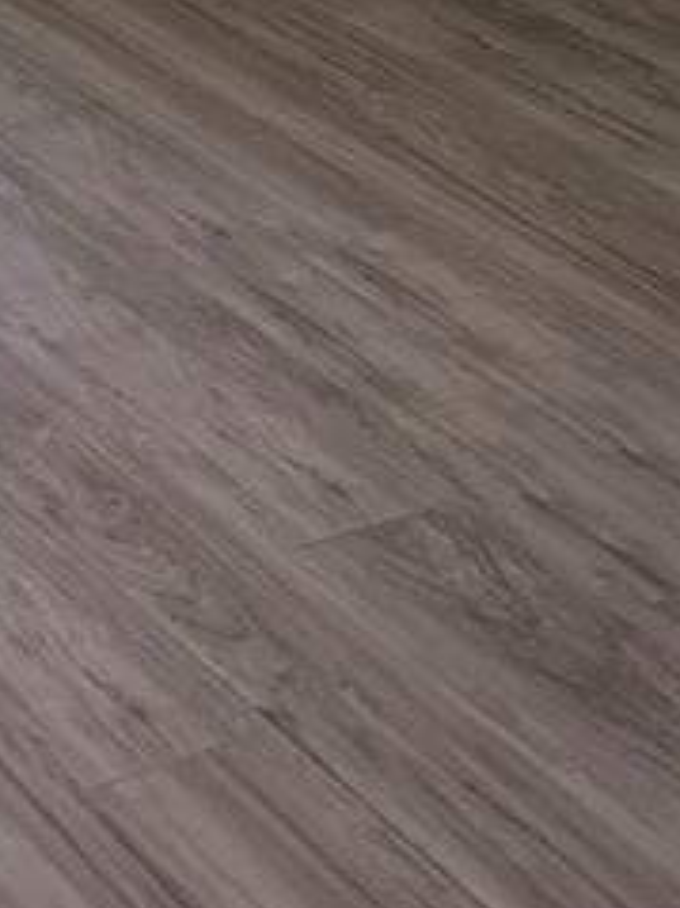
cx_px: -528
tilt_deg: -5.0
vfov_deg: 15.7
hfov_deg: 13.0
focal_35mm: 103
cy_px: -828
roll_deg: -0.2
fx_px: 2700
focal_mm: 6.76
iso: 100
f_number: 1.78
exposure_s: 1/750
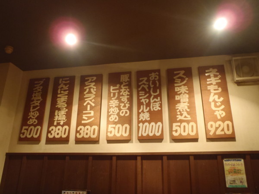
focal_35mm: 28
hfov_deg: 63.4
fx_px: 209
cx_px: 130
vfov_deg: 49.7
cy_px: 97
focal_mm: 5
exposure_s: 1/4
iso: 320
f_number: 3.9
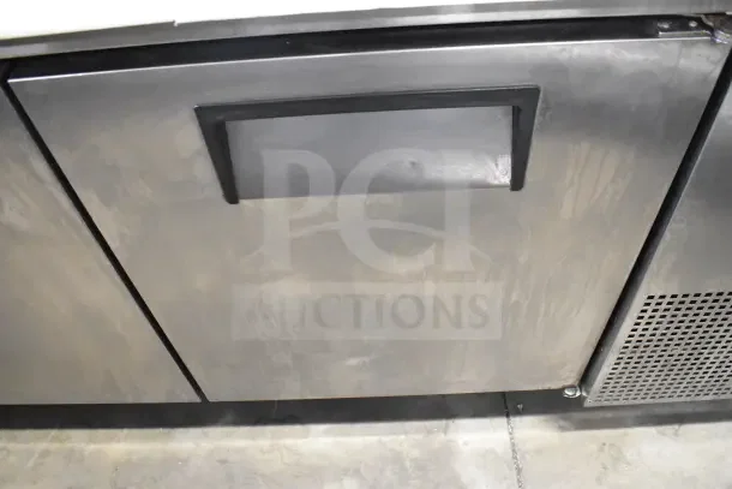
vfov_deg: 43.6
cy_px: 244
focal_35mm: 30
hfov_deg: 61.9
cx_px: 366
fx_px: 610
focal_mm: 20
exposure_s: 1/50
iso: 6400
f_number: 3.5
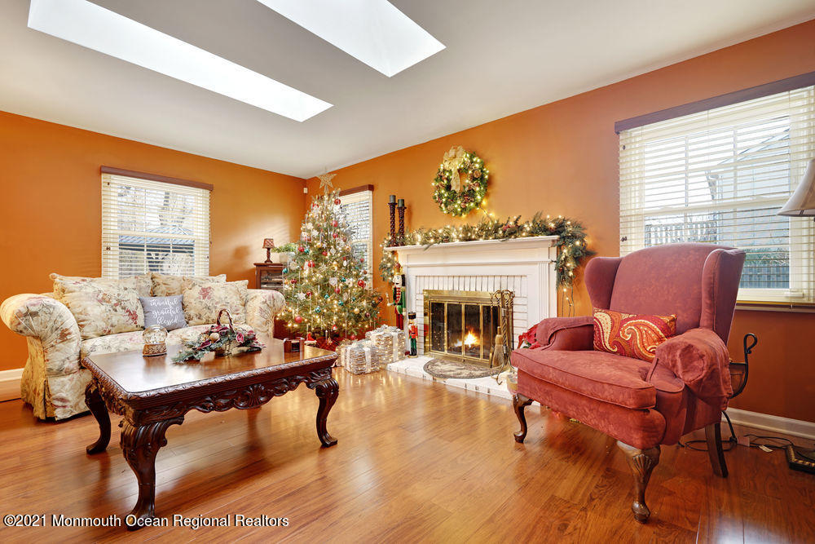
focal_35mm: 16
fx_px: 362
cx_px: 408
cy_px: 272
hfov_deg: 96.7
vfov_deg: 73.8
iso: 200
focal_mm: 16
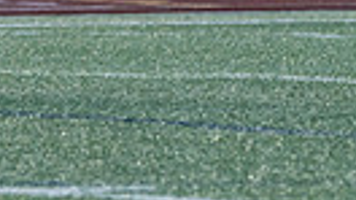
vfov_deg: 1.2
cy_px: -183
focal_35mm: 1044
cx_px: -206
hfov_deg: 2.1
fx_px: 9847
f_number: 8
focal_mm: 198
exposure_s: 1/1250
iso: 1600
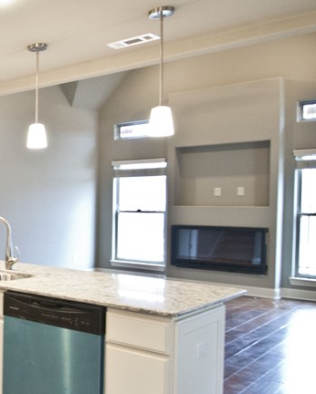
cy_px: 206
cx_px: -91
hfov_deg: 29.8
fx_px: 474
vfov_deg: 45.2
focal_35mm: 41
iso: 800
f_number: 3.5
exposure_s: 1/15
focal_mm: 11.5
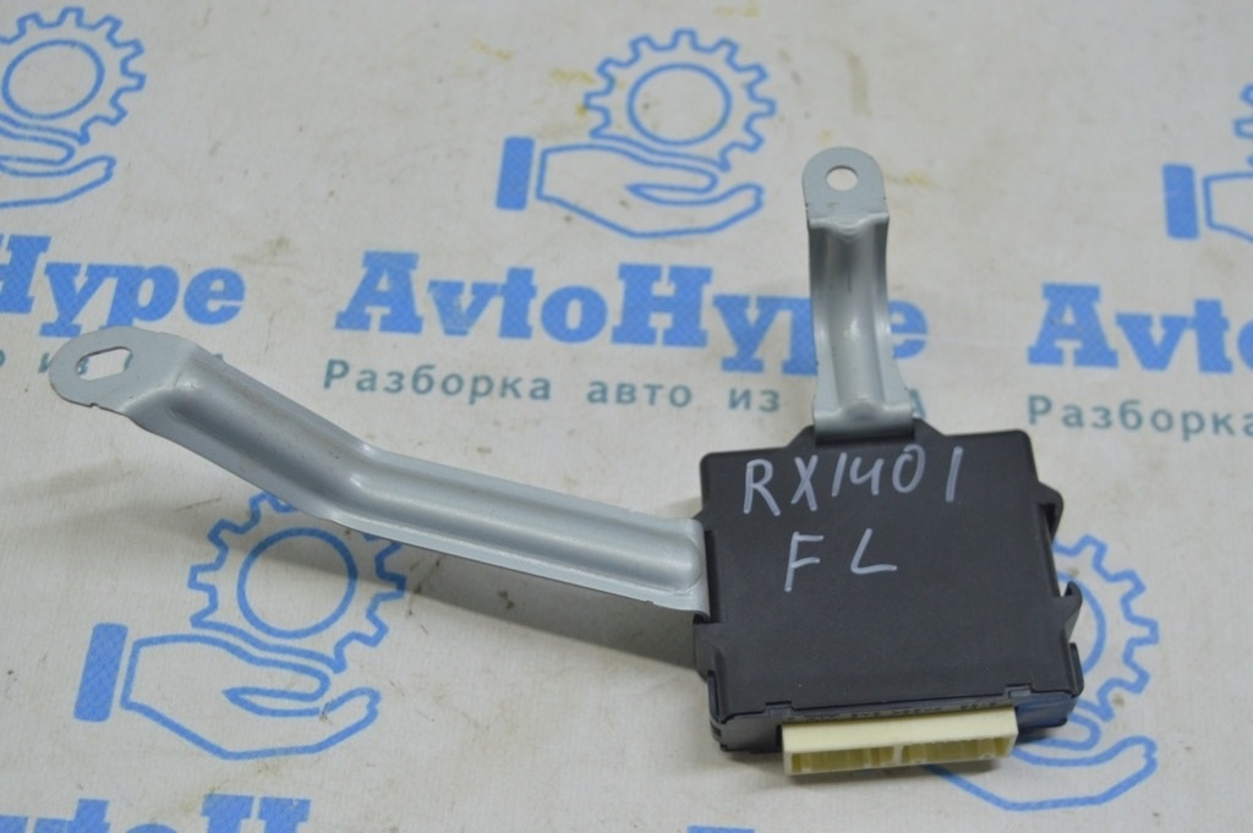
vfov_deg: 25.7
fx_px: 1826
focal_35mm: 52
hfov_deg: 37.9
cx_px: 626
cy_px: 416
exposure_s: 1/40
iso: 400
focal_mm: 35
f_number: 5.6
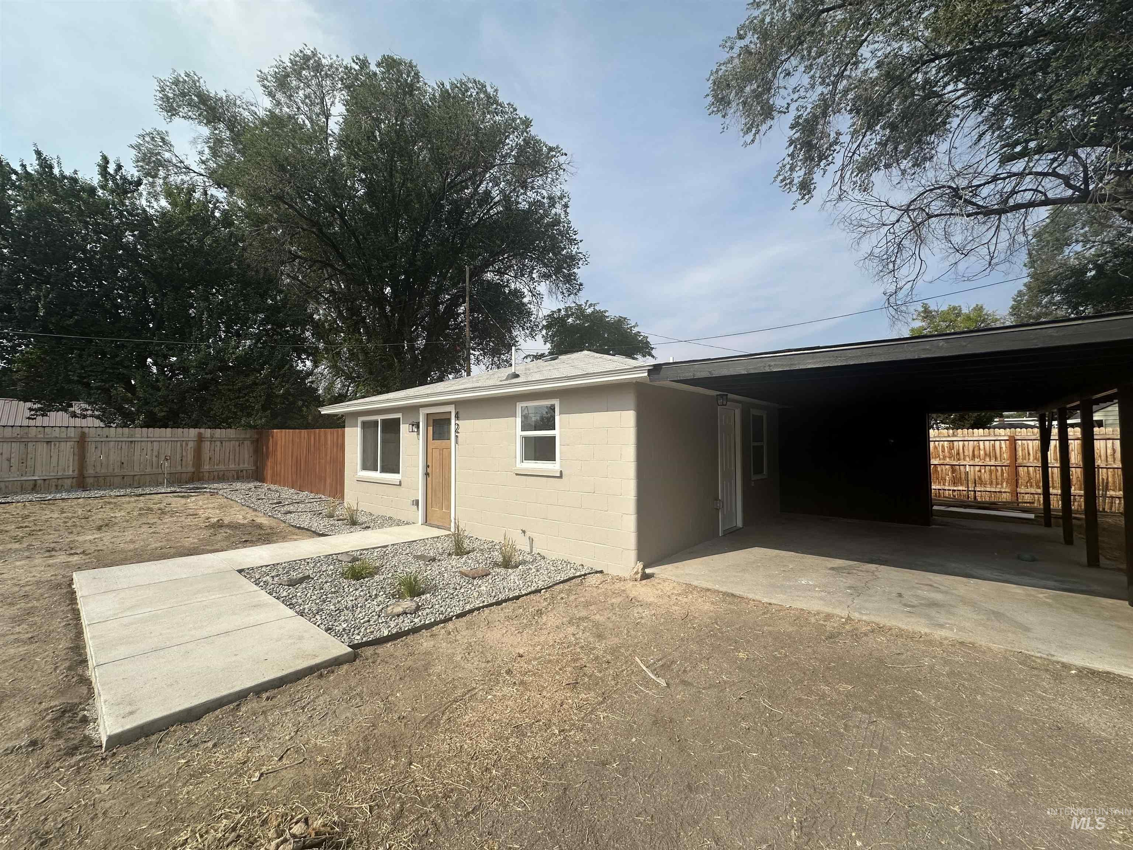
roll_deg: -0.2
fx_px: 458
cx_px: 566
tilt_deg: +3.0
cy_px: 425
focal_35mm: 14
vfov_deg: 85.7
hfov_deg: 102.1
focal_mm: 2.22
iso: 50
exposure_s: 1/2747
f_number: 2.2
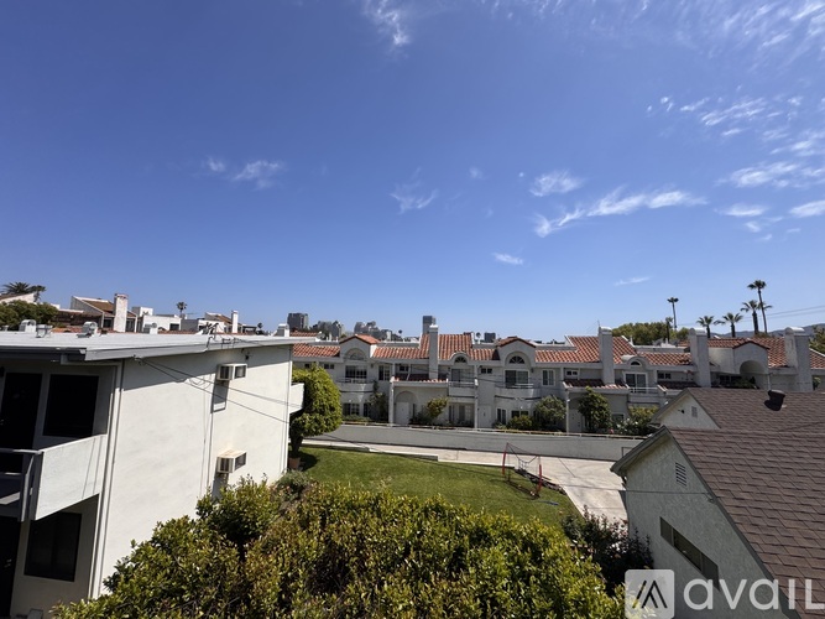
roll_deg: -0.5
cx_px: 412
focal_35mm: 14
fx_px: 334
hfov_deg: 102.1
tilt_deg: +5.3
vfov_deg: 85.7
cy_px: 310
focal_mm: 2.22
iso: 50
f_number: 2.2
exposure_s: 1/3247
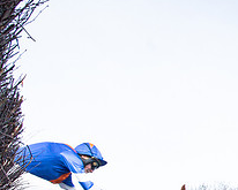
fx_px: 557
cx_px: 306
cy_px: 155
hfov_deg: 21.8
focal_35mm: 79
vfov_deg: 19.2
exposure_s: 1/1000
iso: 2000
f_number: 8
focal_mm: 19
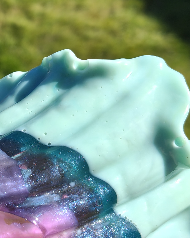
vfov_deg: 31.0
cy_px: 113
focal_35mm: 61
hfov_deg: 23.6
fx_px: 429
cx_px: -11
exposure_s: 1/510
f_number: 1.88
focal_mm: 5.56
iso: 50
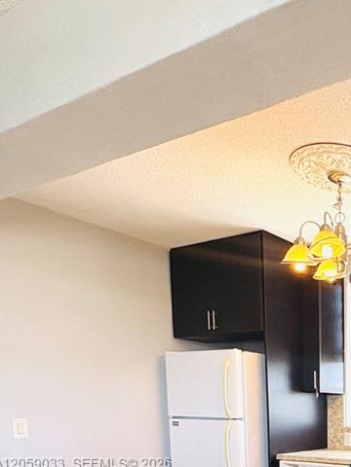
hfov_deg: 32.8
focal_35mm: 35
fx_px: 473
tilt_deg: -5.9
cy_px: 464
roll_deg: -0.2
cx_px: 429
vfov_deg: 44.9
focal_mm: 2.22
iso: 64
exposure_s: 1/120
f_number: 2.2
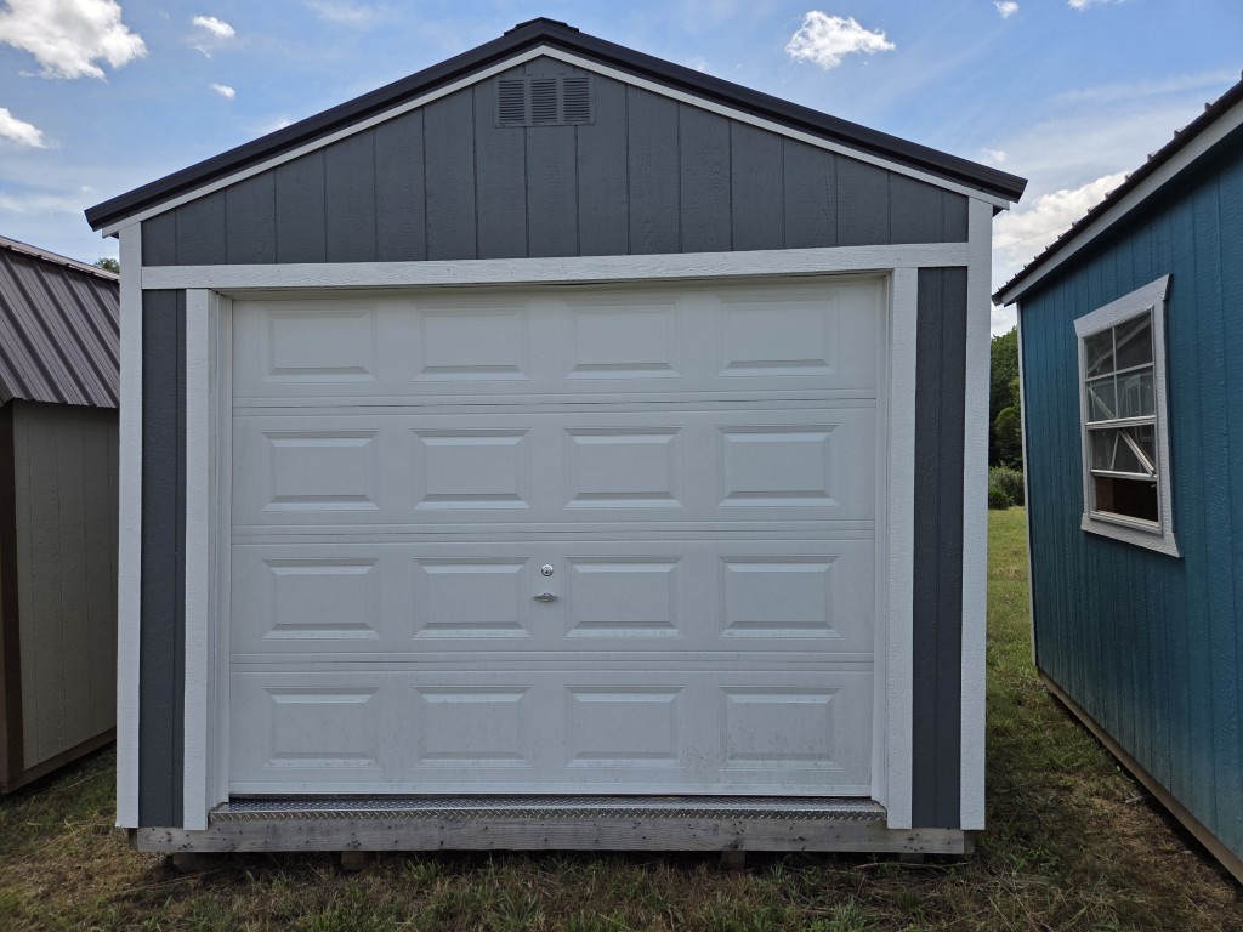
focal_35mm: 23
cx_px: 622
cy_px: 466
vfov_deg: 58.9
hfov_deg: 73.9
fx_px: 826
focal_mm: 5.4
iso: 80
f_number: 1.8
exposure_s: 1/3336
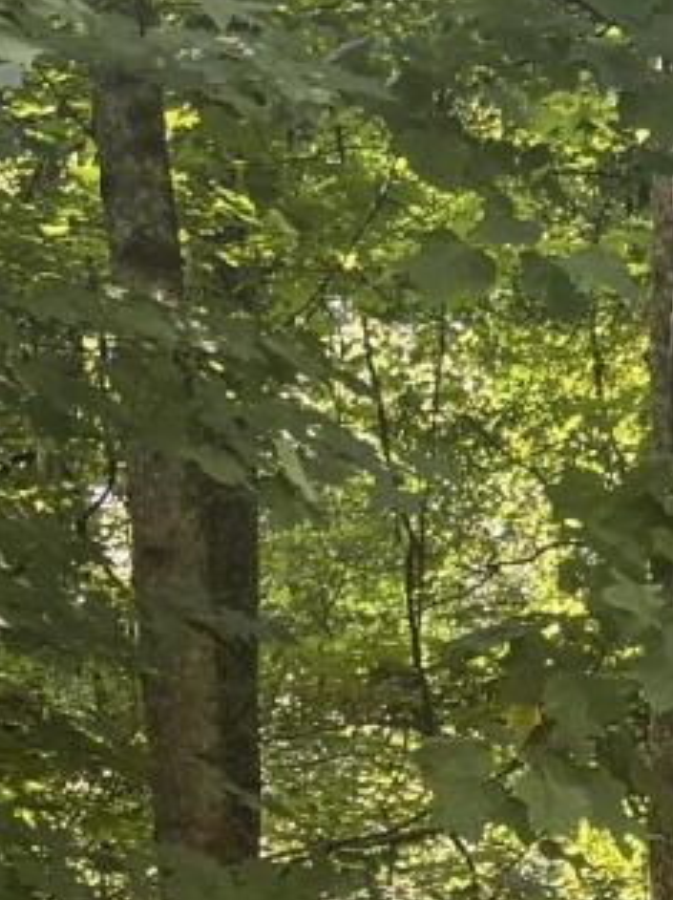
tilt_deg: +3.5
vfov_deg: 12.7
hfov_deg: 9.7
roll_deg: -0.6
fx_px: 3972
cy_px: 1000
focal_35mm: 153
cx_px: 495
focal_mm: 6.76
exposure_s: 1/180
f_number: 1.78
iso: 125
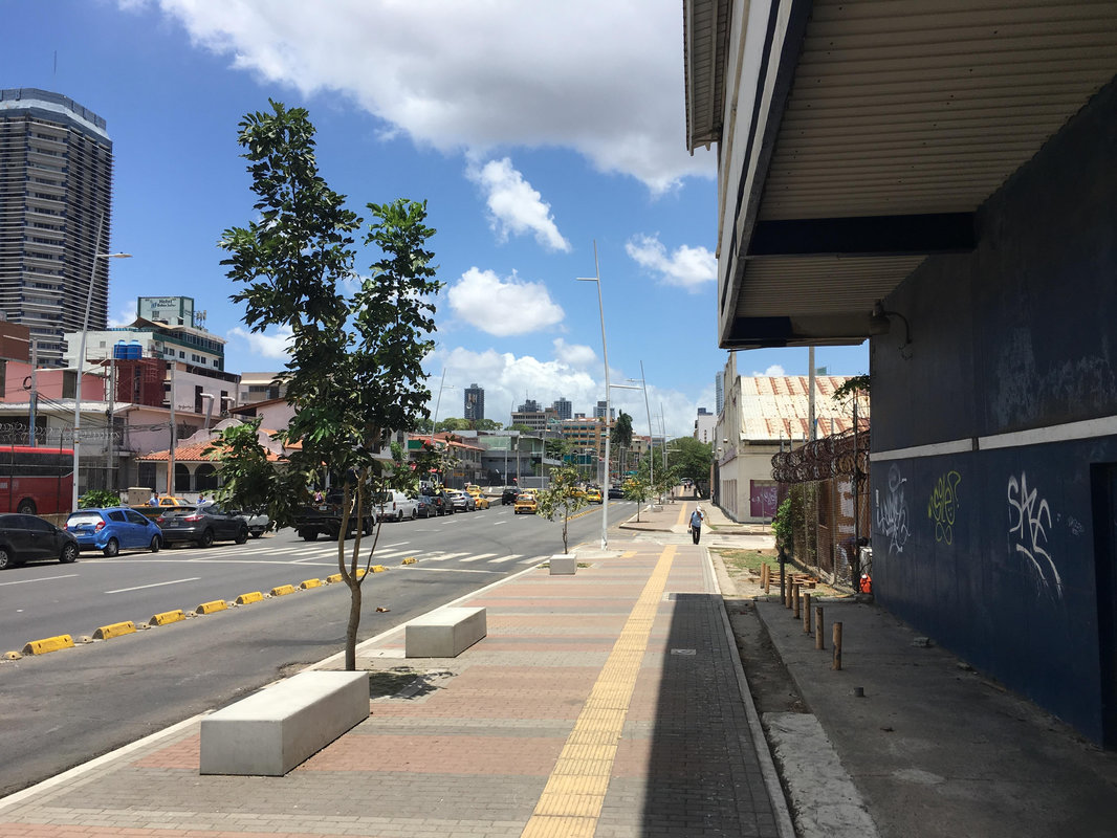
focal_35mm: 29
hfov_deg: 61.6
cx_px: 558
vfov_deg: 48.2
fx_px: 936
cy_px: 419
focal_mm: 4.15
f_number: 2.2
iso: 25
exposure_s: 1/1570
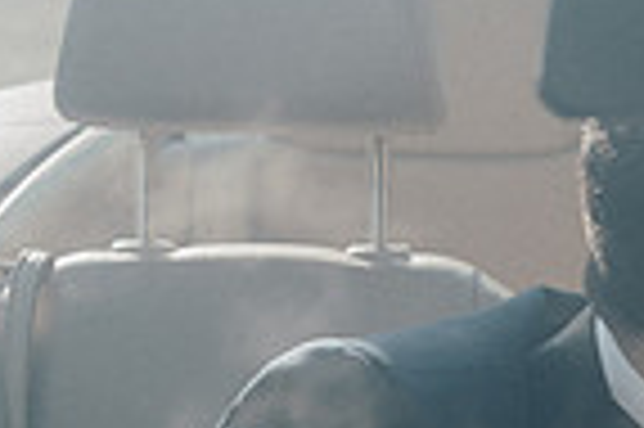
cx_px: 842
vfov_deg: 7.0
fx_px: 3484
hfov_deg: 10.3
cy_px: 304
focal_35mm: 195
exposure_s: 1/640
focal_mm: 48
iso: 125
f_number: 3.5
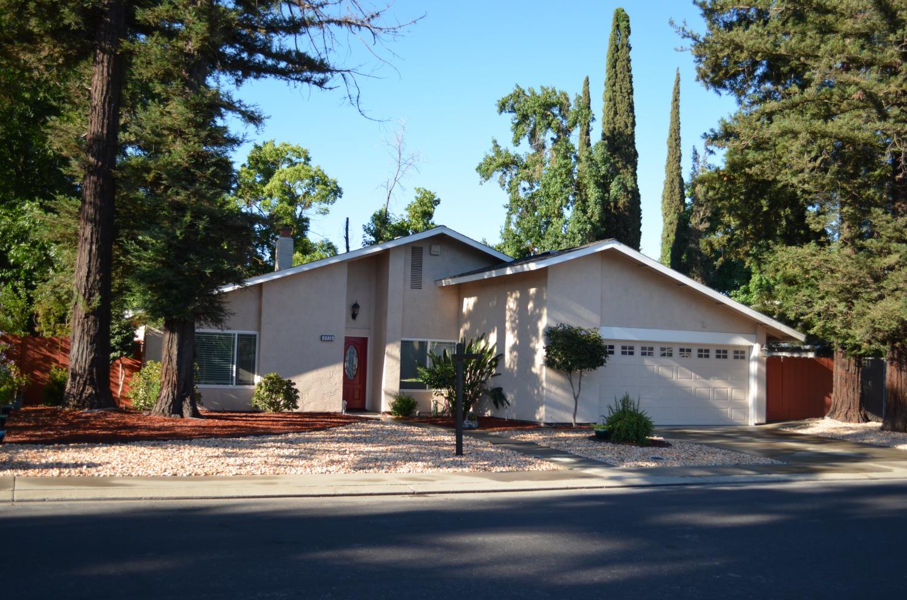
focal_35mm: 39
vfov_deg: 34.1
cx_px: 454
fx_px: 980
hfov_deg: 49.6
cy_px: 300
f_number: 4.5
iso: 400
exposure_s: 1/1250
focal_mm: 26
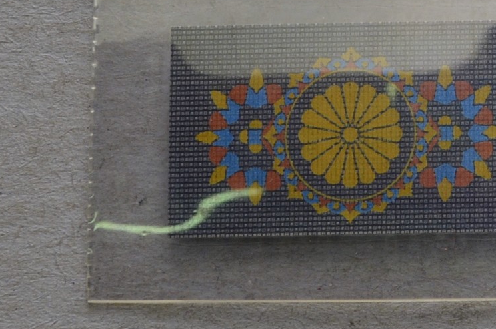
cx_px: 819
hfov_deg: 12.1
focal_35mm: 159
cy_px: -73
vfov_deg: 8.5
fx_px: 2186
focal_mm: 32
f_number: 14
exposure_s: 1/250
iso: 400
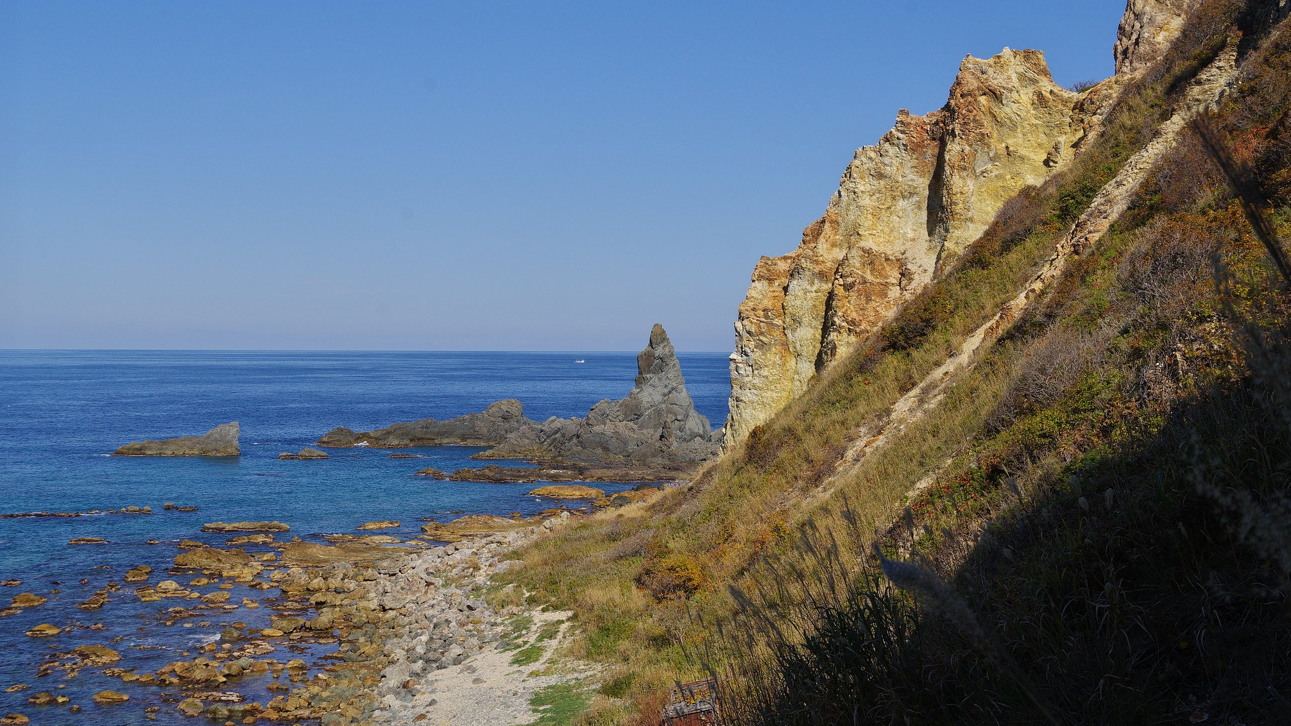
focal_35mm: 50
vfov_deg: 24.2
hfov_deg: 41.7
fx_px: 1696
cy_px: 367
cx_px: 656
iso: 200
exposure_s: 1/500
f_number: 11
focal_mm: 31
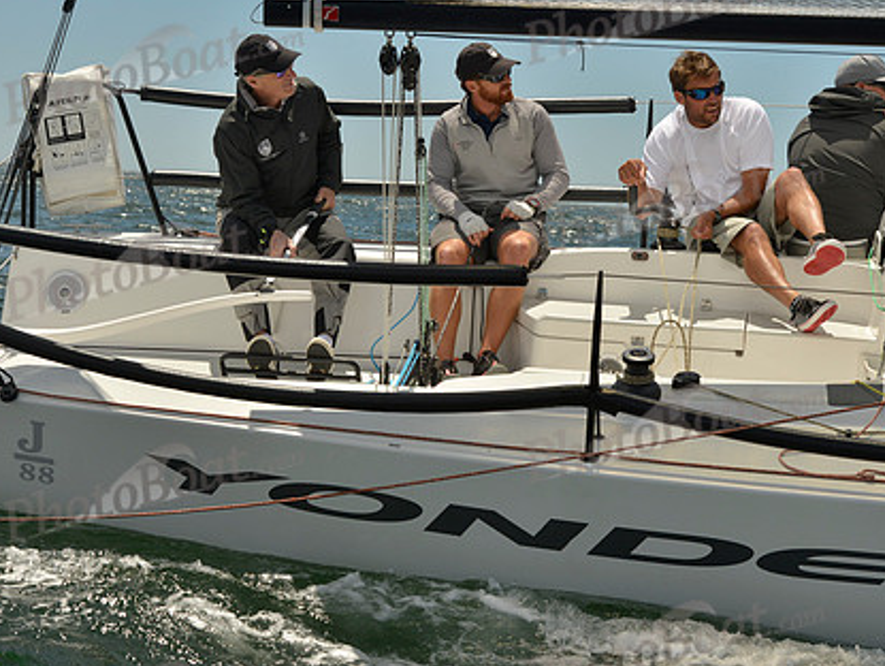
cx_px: 416
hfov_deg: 20.8
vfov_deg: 15.7
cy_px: 347
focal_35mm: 94
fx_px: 2405
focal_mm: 70
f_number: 9
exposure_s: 1/1600
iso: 280
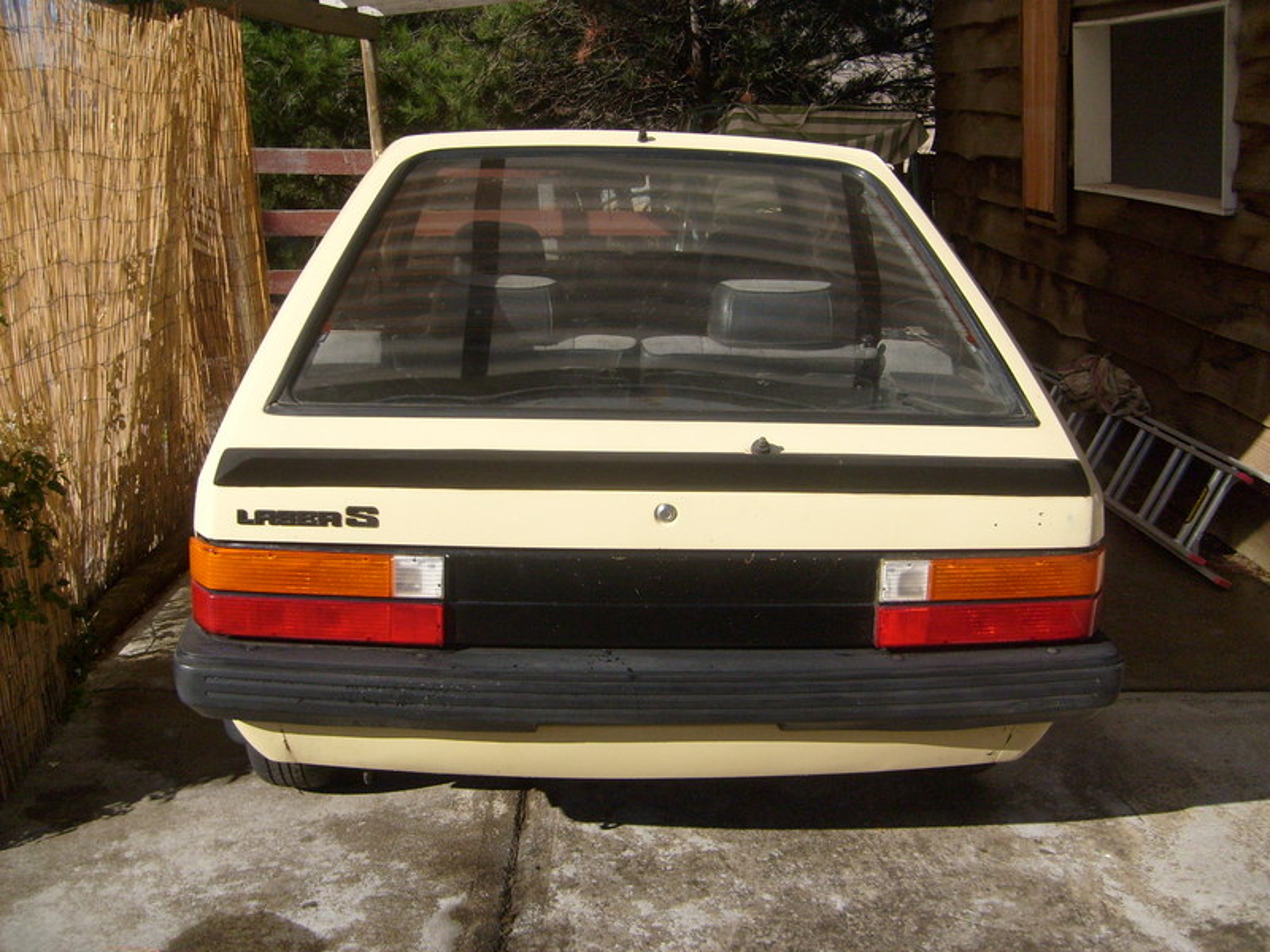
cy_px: 476
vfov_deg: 40.7
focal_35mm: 35
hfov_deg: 52.6
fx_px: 1284
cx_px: 635
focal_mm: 5.8
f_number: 7.1
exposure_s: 1/350
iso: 80
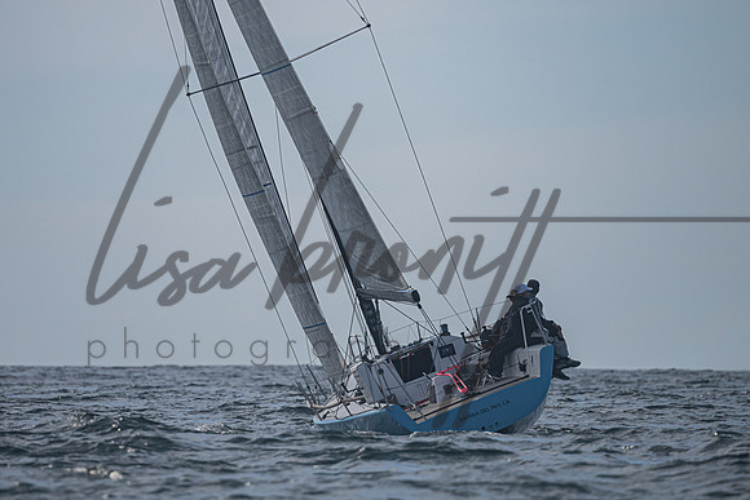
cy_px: 191
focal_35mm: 545
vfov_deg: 2.5
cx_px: 340
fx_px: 11349
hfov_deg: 3.8
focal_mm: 400
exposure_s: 1/4000
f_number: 6.3
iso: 320
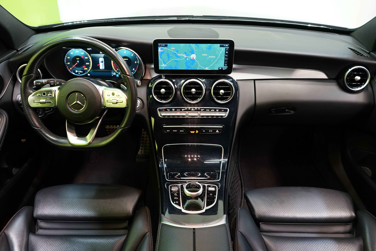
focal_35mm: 28
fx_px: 292
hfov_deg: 65.5
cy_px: 126
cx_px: 188
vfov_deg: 46.4
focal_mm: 28
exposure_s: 1/30
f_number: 3.5
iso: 1000
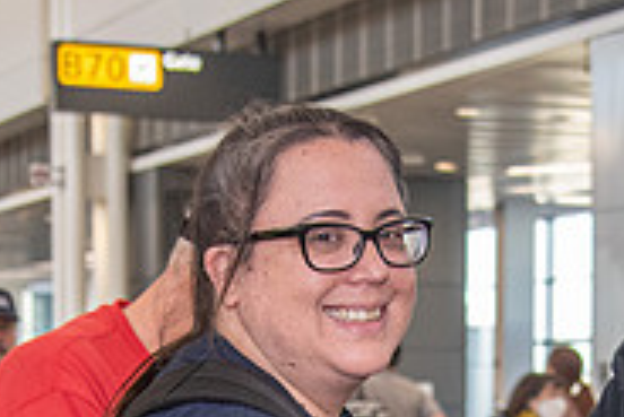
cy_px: 602
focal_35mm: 125
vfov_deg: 10.6
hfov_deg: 16.4
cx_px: 339
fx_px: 2168
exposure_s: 1/125
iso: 1000
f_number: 4
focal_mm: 32
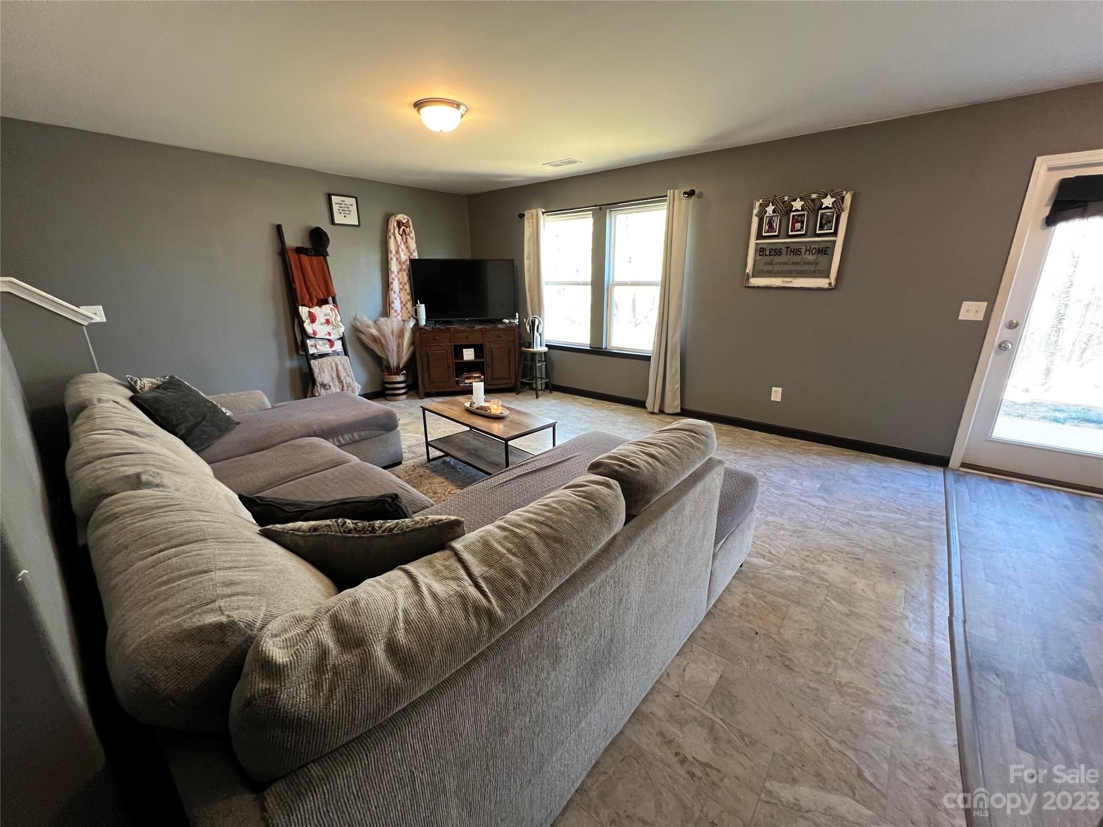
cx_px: 552
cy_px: 414
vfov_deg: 89.9
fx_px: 414
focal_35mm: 13
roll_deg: +0.3
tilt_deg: -18.3
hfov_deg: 106.2
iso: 400
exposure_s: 1/60
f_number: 1.8
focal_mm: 1.57
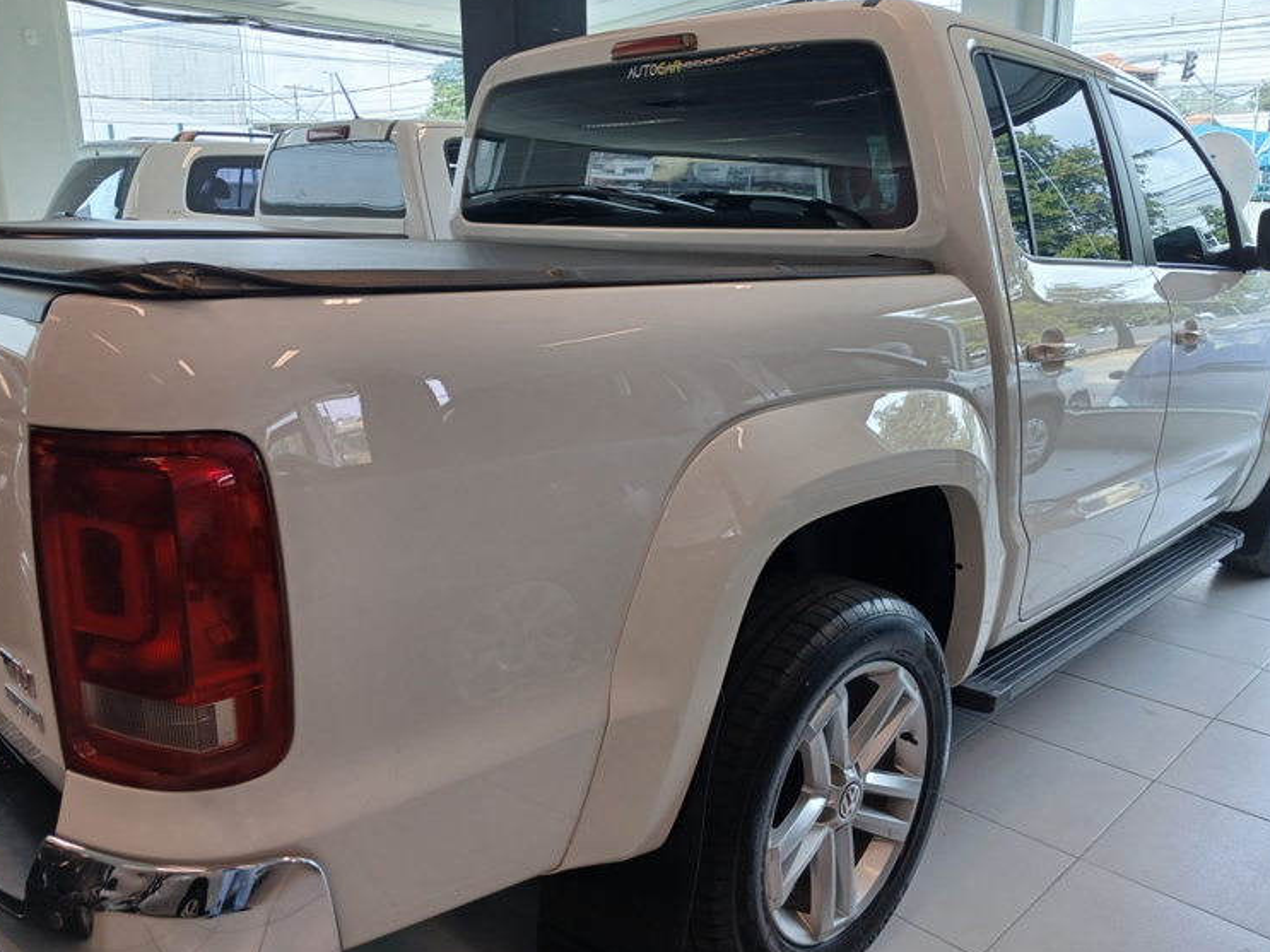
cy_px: 473
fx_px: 1027
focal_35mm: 28
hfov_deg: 63.4
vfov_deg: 49.7
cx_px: 660
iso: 40
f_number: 1.8
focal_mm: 3.98
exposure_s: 1/60
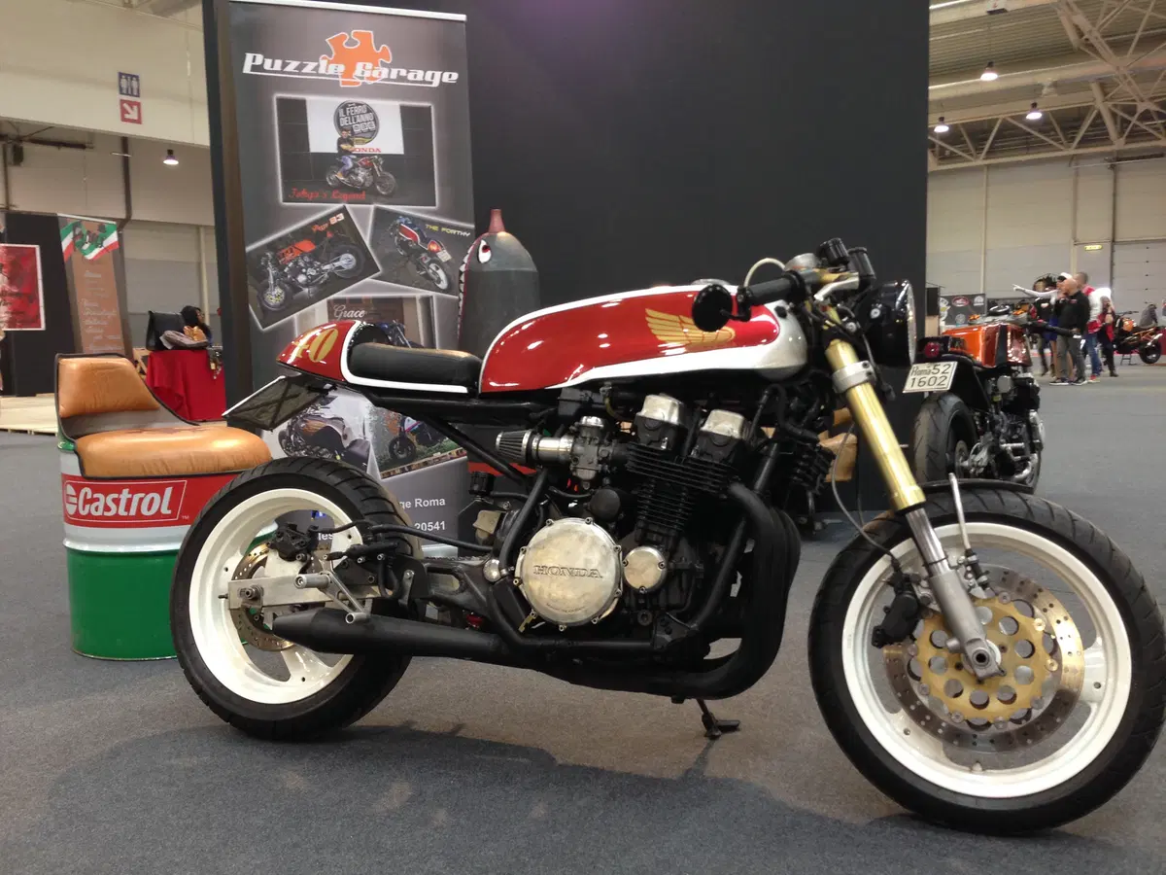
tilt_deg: -6.2
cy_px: 438
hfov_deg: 55.4
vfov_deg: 42.9
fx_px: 1112
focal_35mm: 33
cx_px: 583
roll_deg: +1.0
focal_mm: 4.12
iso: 80
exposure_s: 1/20
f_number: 2.4
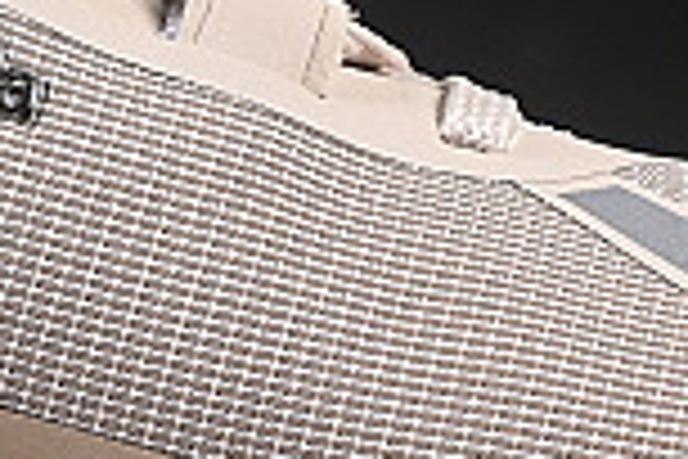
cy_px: -9
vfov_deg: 2.6
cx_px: -148
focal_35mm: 530
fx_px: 10128
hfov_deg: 3.9
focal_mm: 50
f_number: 7.1
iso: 160
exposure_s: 1/80
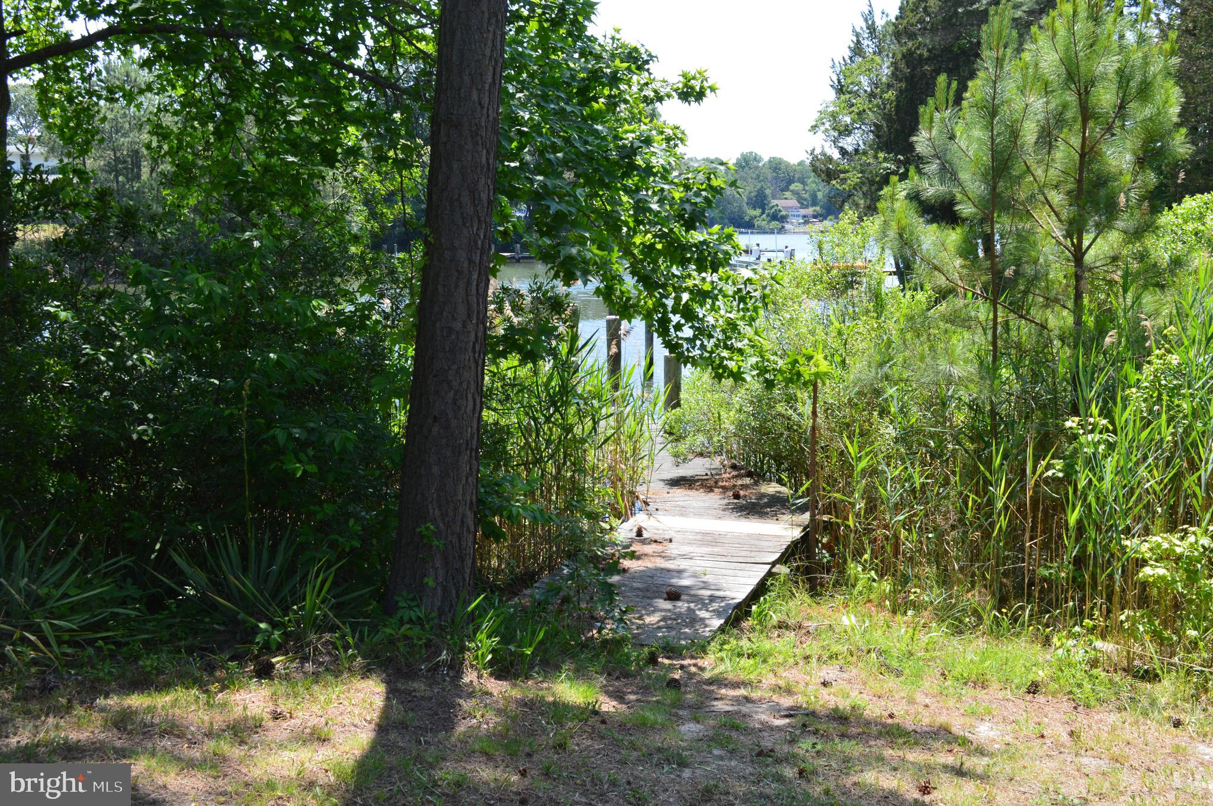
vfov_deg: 36.8
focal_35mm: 36
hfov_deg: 53.2
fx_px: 1212
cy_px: 403
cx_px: 606
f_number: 9
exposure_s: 1/160
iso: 400
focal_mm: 24
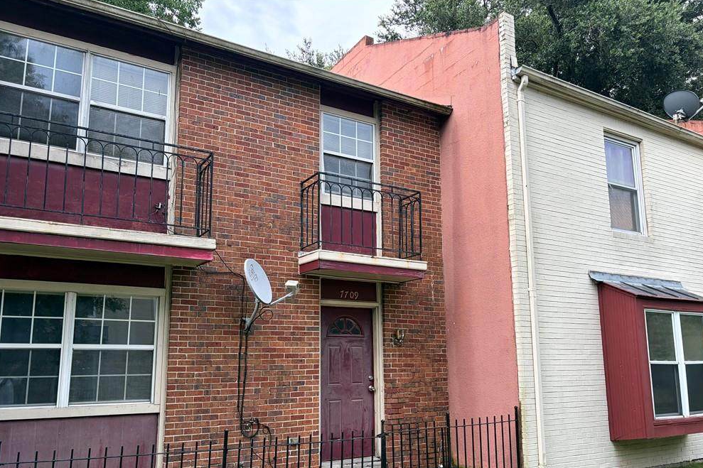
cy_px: 269
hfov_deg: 65.5
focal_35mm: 28
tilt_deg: +8.6
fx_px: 547
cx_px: 347
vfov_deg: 46.2
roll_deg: +2.0
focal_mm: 5.96
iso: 40
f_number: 1.6
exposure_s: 1/195
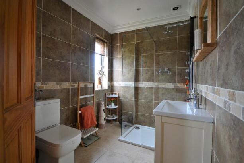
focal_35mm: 16
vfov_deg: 73.8
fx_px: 108
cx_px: 124
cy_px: 79
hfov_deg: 96.7
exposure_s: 1/60
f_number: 4
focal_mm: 10
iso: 720
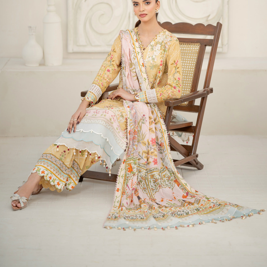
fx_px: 951
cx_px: 134
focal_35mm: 109
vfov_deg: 15.9
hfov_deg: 16.0
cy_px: 67
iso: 50
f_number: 2
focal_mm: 85
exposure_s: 1/200
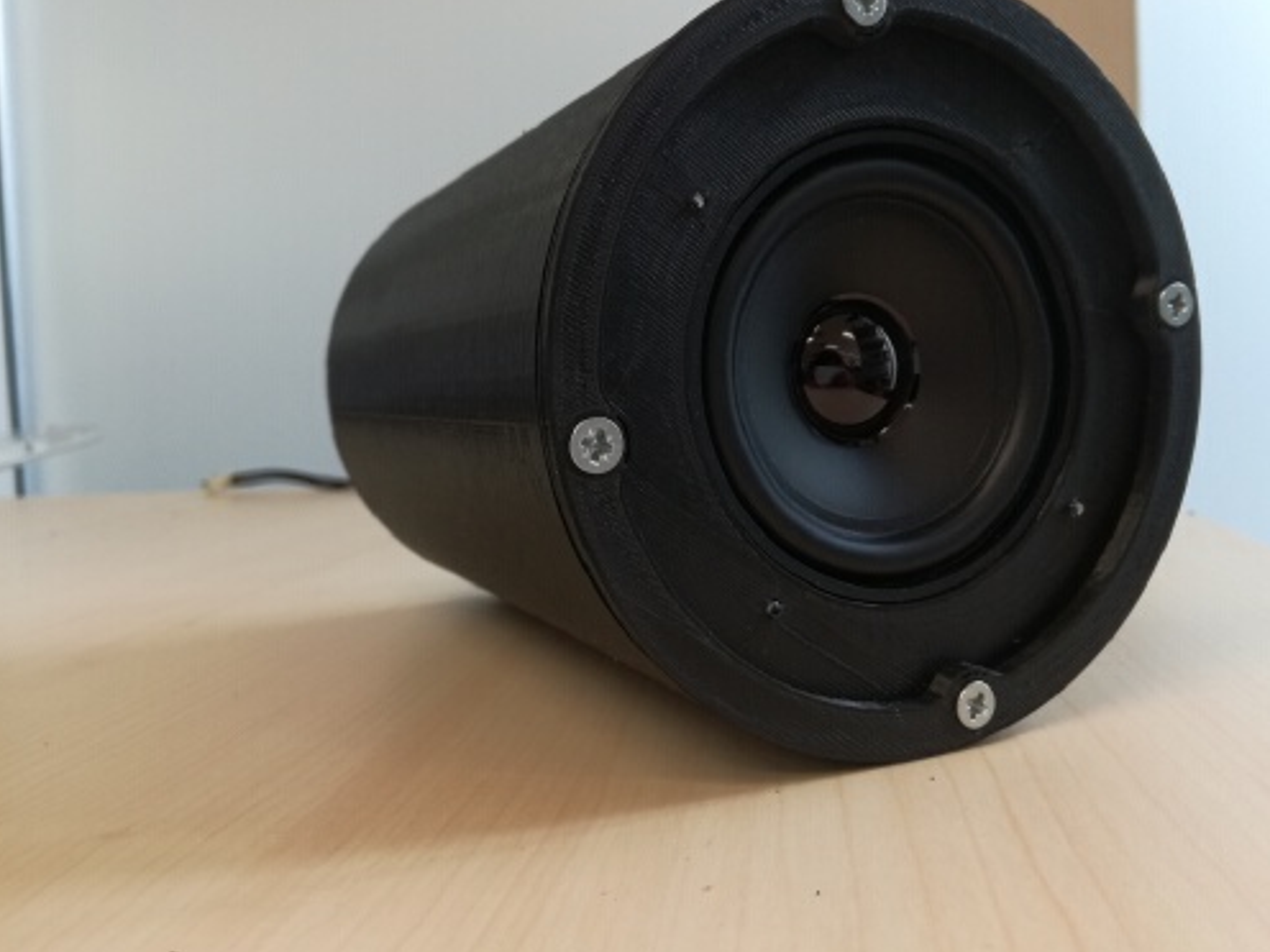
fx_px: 1064
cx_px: 664
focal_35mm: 29
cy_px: 456
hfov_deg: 61.6
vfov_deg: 48.2
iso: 80
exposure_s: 1/33.3
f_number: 2
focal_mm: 3.79
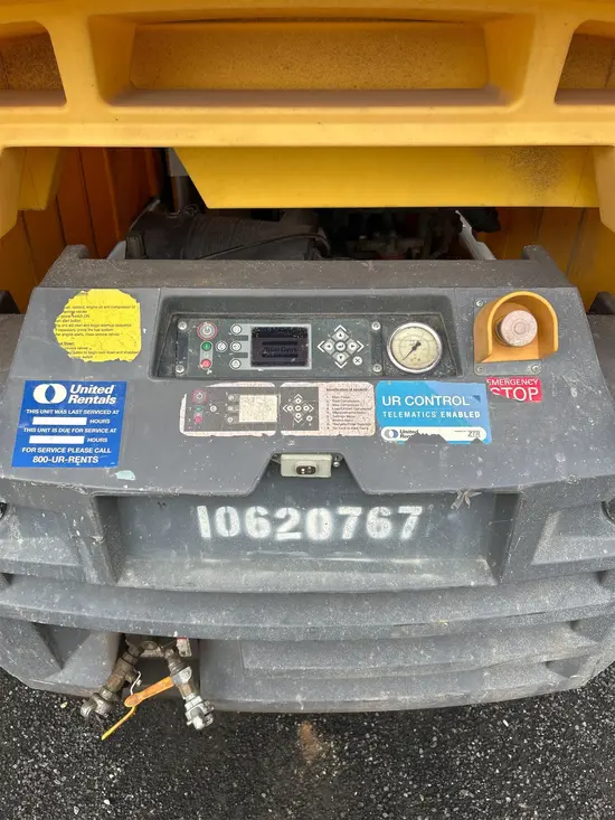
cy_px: 410
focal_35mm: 26
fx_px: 616
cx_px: 308
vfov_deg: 67.3
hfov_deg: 53.1
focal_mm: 5.7
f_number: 1.5
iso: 50
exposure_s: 1/840
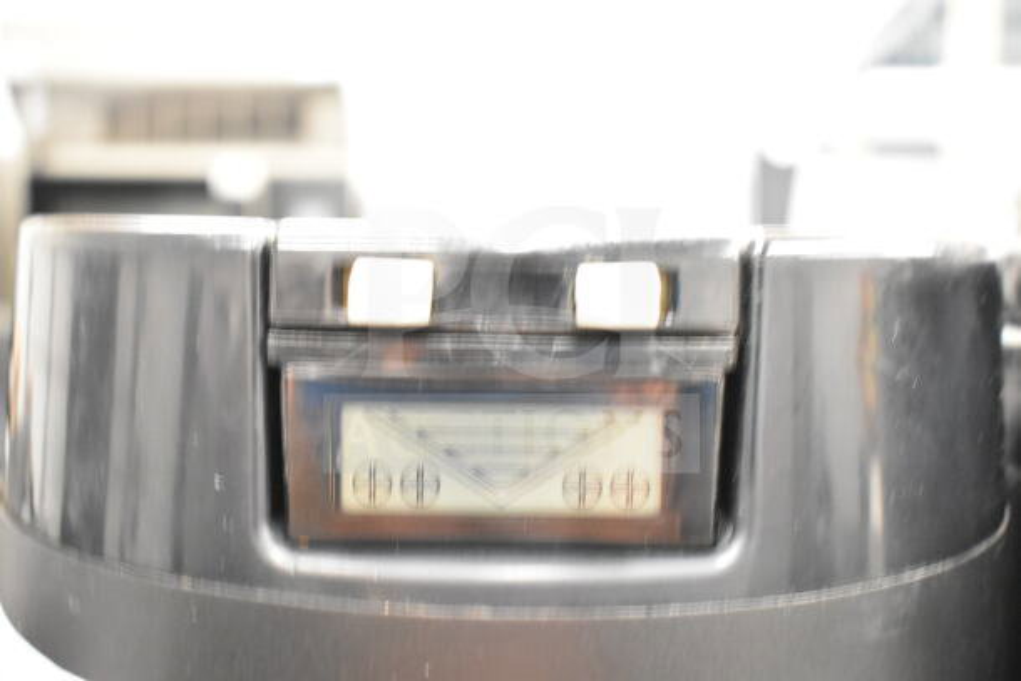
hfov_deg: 51.3
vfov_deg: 35.5
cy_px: 340
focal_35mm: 38
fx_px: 1064
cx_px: 510
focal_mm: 25
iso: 6400
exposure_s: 1/40
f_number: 4
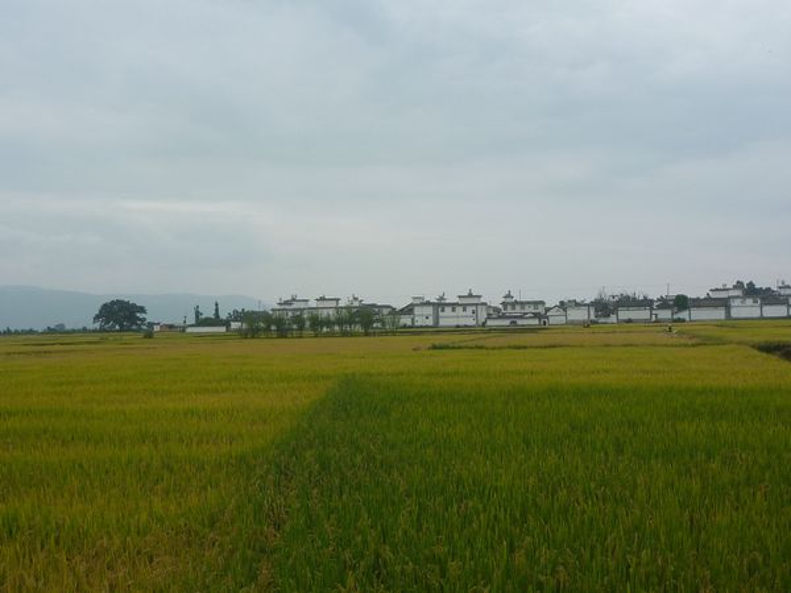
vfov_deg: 33.6
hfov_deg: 43.9
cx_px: 396
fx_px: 983
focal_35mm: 43
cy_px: 296
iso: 80
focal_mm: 4.9
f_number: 3.3
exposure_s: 1/640
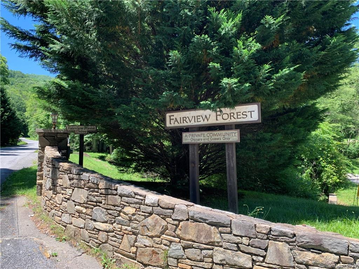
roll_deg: -0.7
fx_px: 270
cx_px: 180
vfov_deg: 53.1
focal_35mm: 26
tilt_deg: +5.8
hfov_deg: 67.3
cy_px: 134
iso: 25
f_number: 1.8
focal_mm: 4.25
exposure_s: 1/306
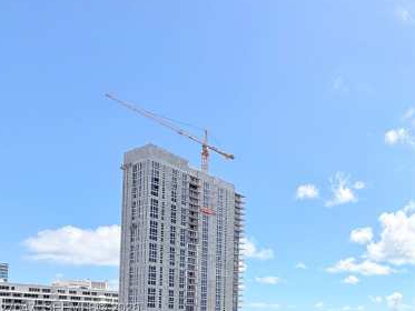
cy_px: 309
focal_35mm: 30
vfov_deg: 41.0
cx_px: 412
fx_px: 360
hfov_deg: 49.4
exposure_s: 1/770
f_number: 2.2
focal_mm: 2.22
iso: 25
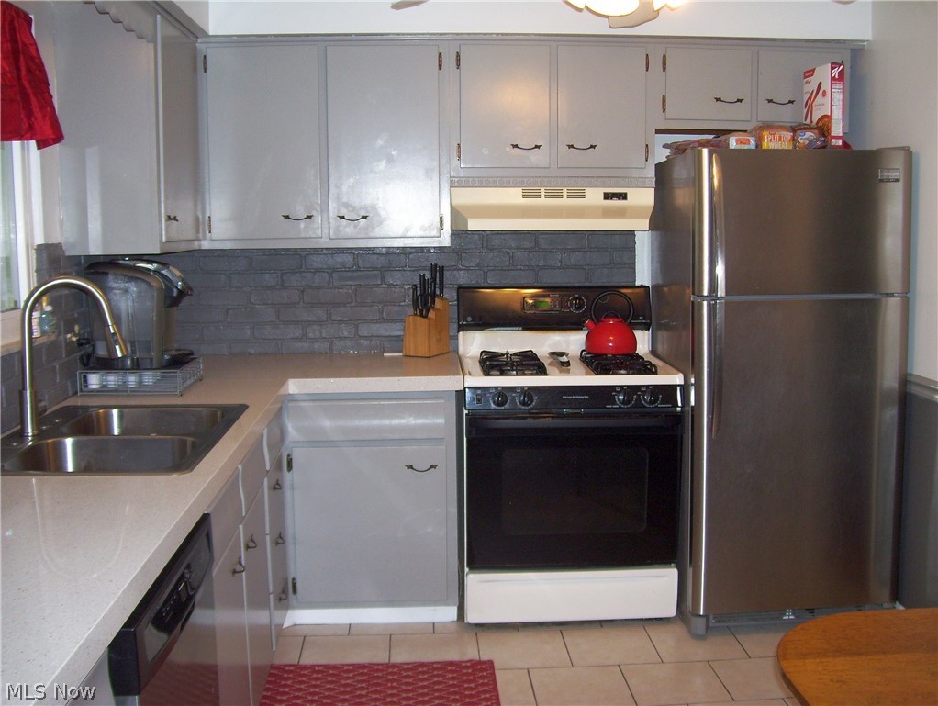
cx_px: 469
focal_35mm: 36
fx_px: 977
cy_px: 353
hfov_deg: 51.3
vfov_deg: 39.7
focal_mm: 6
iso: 125
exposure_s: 1/60
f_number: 2.7
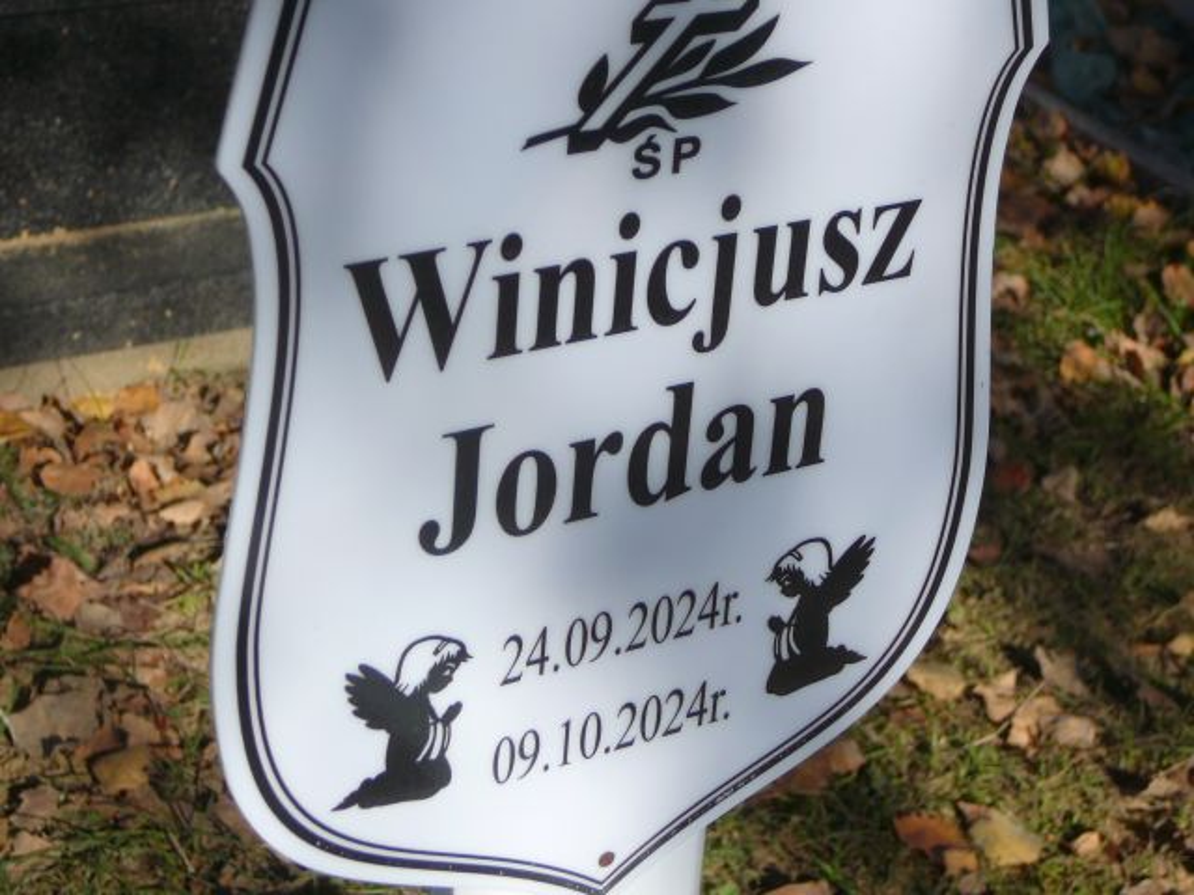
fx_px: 2656
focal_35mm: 77
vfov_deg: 19.1
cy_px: 448
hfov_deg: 25.3
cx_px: 597
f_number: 3.7
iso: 80
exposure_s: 1/800
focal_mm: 11.5
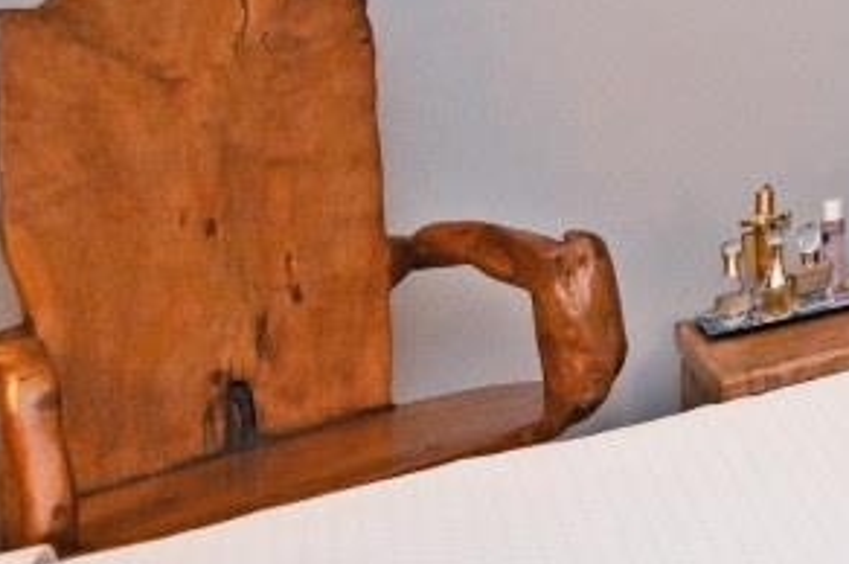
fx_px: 1696
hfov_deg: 15.2
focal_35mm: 72
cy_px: -329
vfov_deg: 16.8
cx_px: 2038
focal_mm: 14
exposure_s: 1/60
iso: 1000
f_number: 4
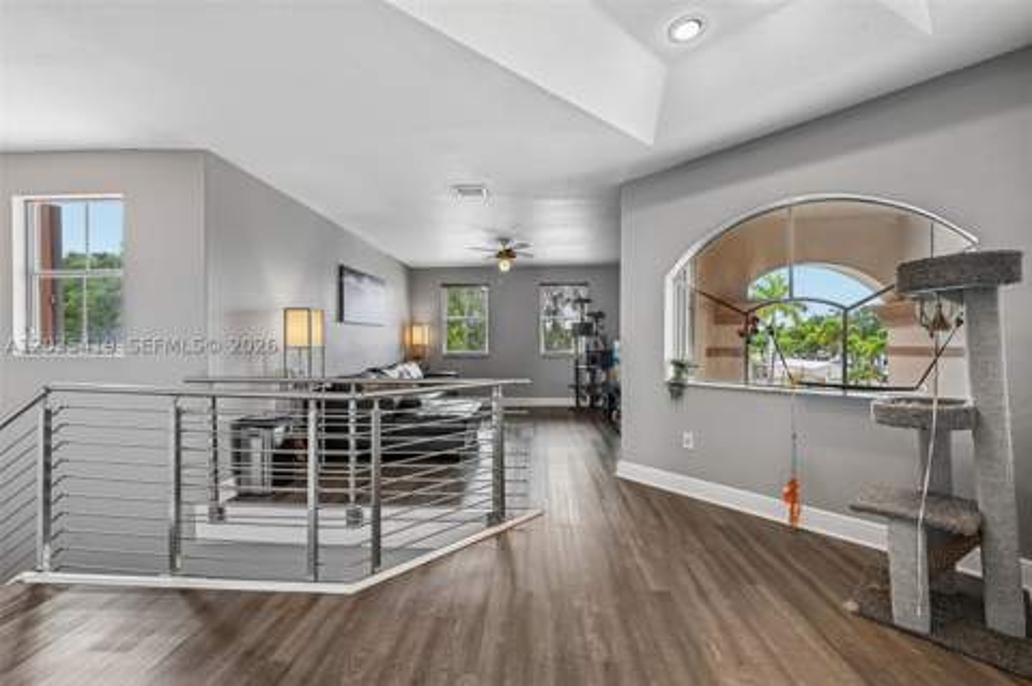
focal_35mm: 14
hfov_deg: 104.3
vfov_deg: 81.1
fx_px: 401
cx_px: 516
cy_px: 343
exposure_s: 1/30
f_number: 8
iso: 100
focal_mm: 14
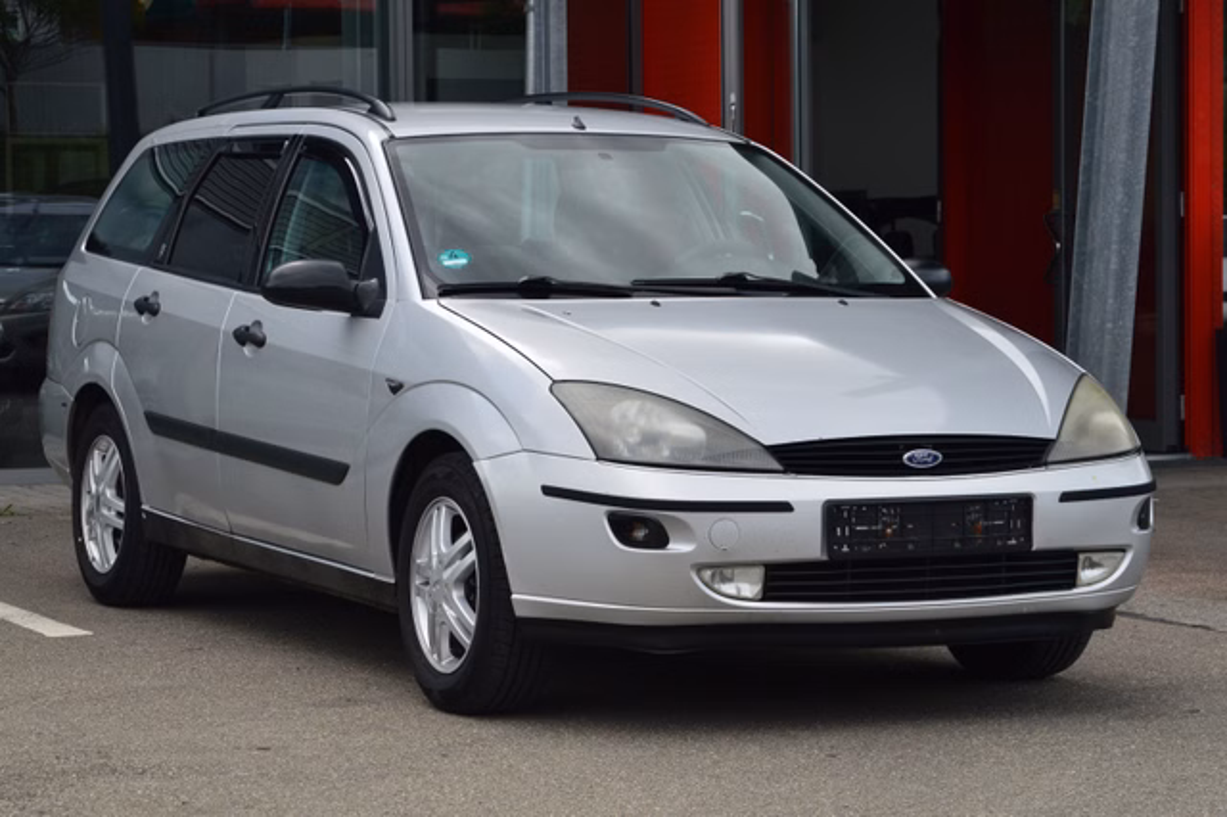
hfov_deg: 20.6
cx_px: 614
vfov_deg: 13.8
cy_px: 408
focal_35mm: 99
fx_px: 3372
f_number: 11
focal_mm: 66
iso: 400
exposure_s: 1/320
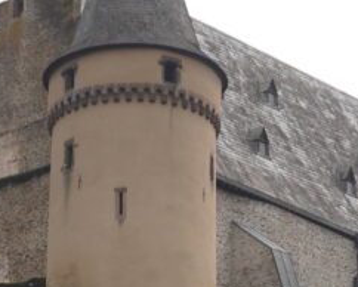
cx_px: 416
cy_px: 385
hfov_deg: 7.9
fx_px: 2566
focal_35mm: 242
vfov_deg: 6.3
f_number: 6.3
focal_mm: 41
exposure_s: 1/200
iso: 100
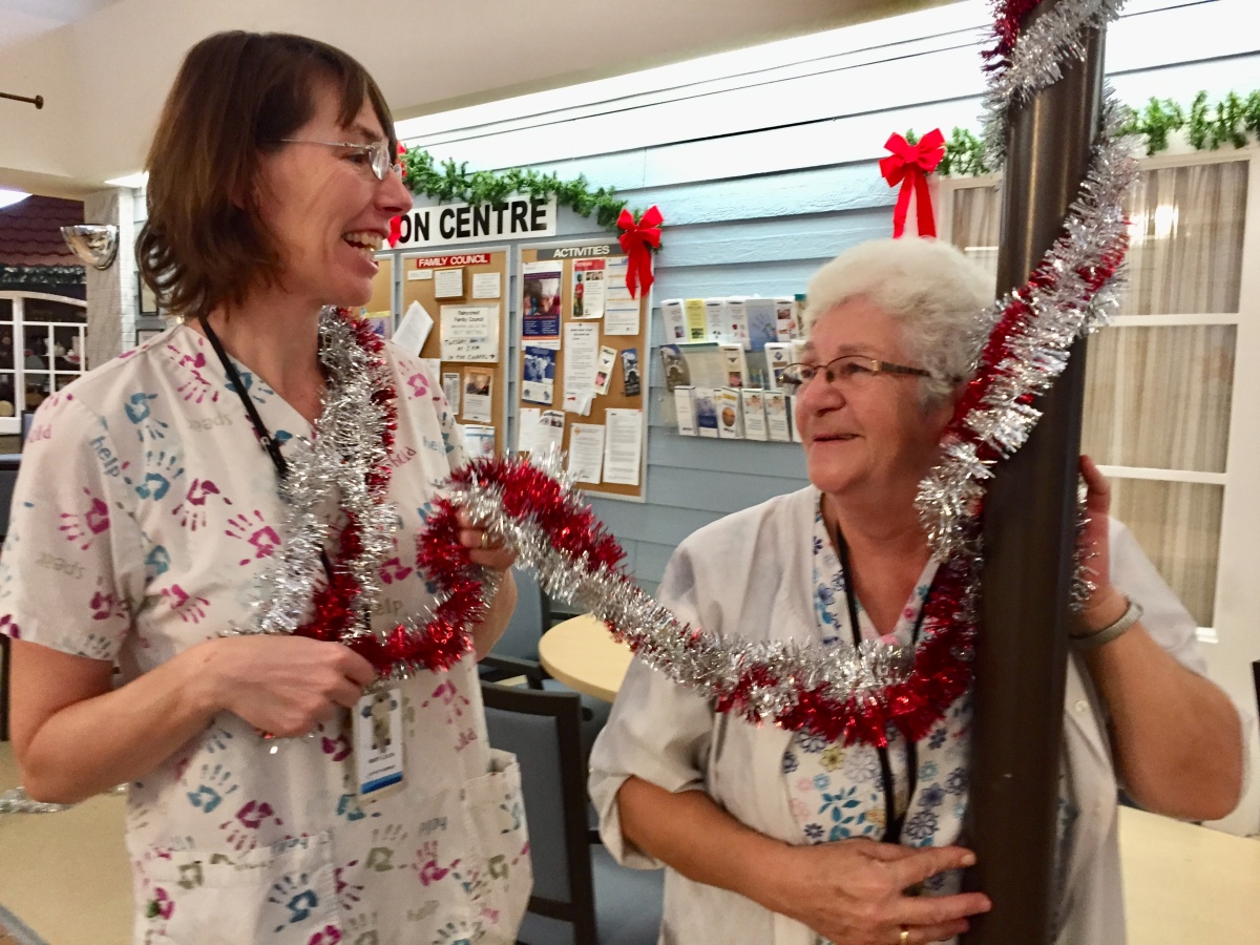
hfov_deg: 61.7
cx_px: 630
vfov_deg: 48.2
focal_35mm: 29
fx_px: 1056
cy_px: 472
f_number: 2.2
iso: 160
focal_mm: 4.15
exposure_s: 1/30
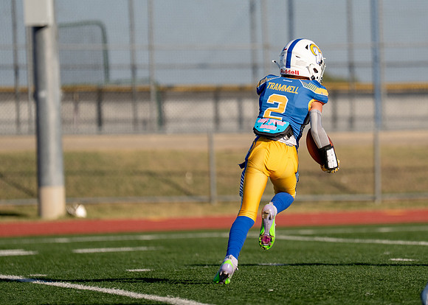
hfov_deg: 6.0
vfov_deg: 4.3
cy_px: 141
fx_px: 4079
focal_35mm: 336
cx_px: 270
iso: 200
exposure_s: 1/5000
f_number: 2.8
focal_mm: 200
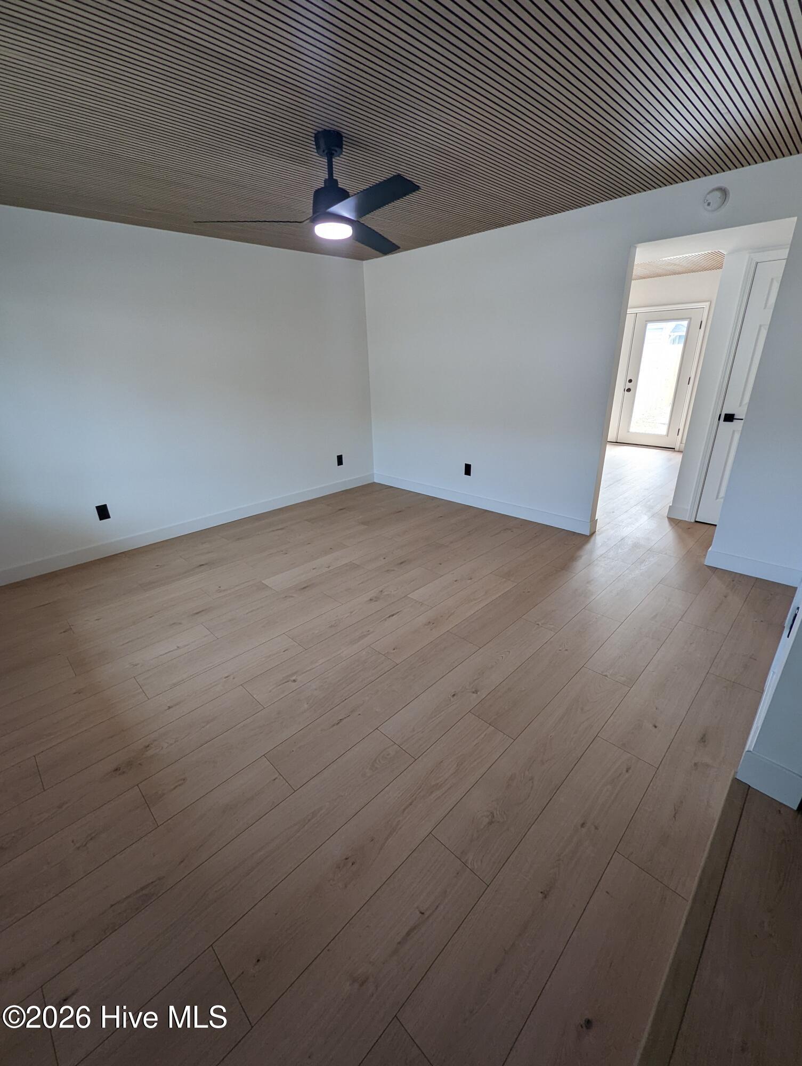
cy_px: 533
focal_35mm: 13
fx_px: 401
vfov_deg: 106.1
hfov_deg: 90.0
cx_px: 401
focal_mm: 1.95
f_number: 2.2
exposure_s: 1/60
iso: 67
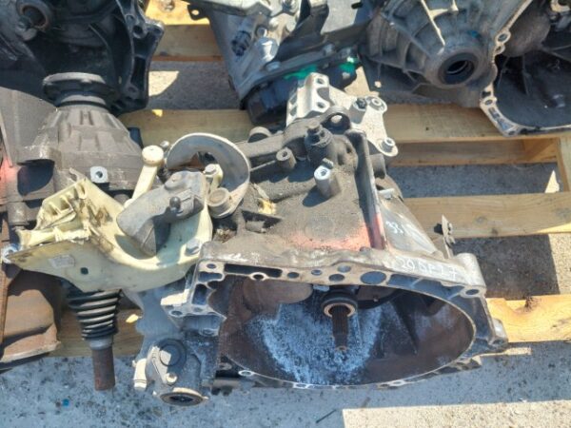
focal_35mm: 25
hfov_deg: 69.4
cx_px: 286
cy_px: 214
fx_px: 412
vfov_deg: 54.9
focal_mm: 5.23
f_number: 1.8
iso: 40
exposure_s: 1/555
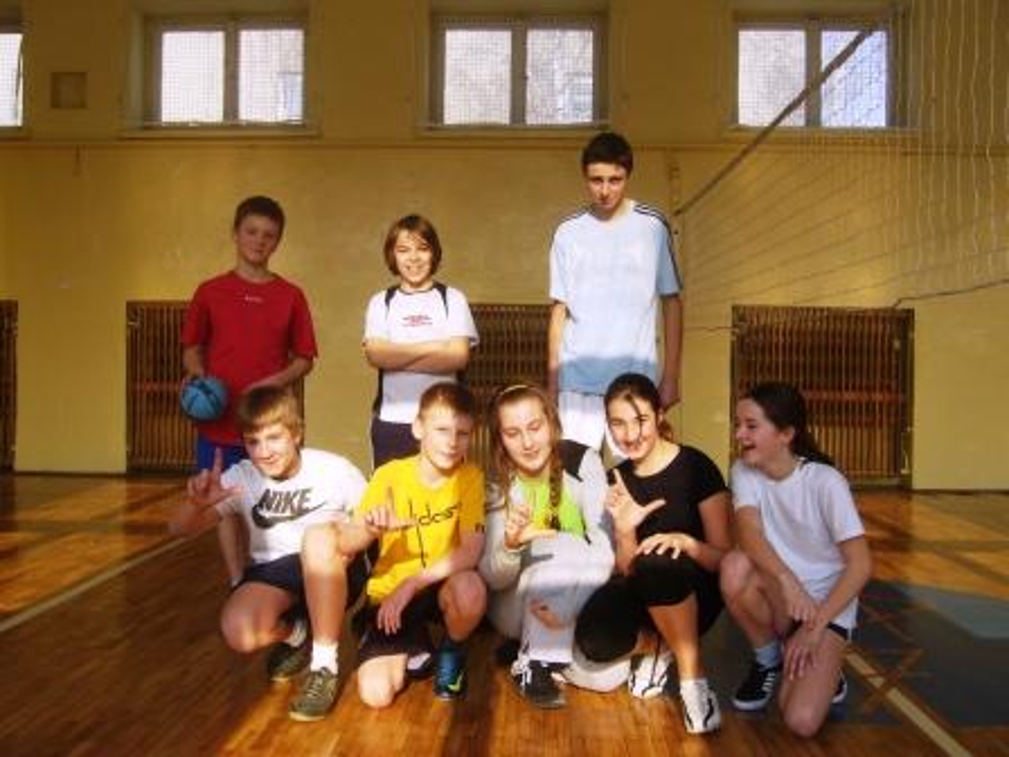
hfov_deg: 52.6
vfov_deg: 40.7
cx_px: 504
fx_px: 1020
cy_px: 378
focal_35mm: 35
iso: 80
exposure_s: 1/125
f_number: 5.6
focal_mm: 5.8
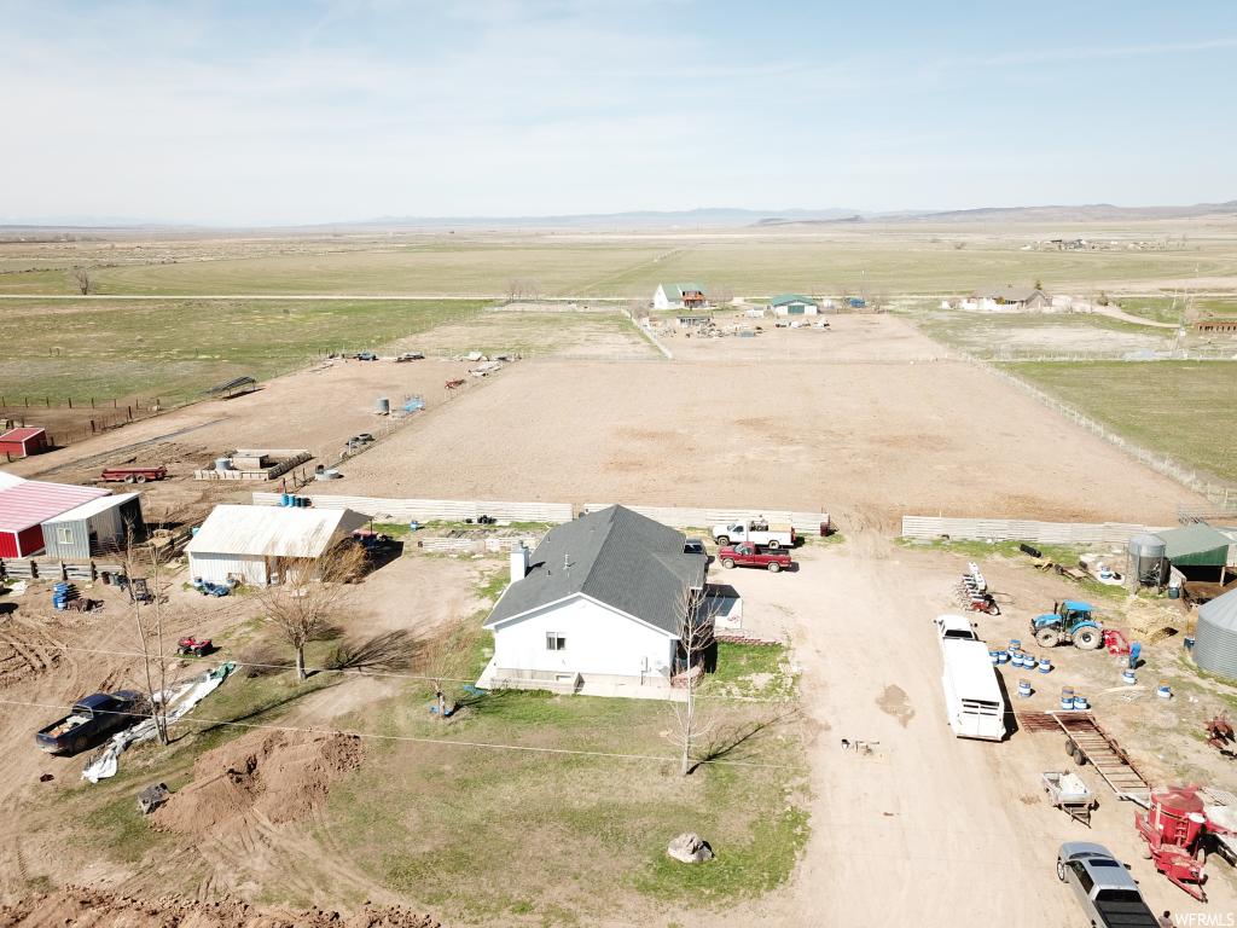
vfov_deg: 53.1
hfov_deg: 67.3
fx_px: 929
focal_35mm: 26
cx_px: 618
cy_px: 464
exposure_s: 1/1161
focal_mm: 4.73
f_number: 2.2
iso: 100
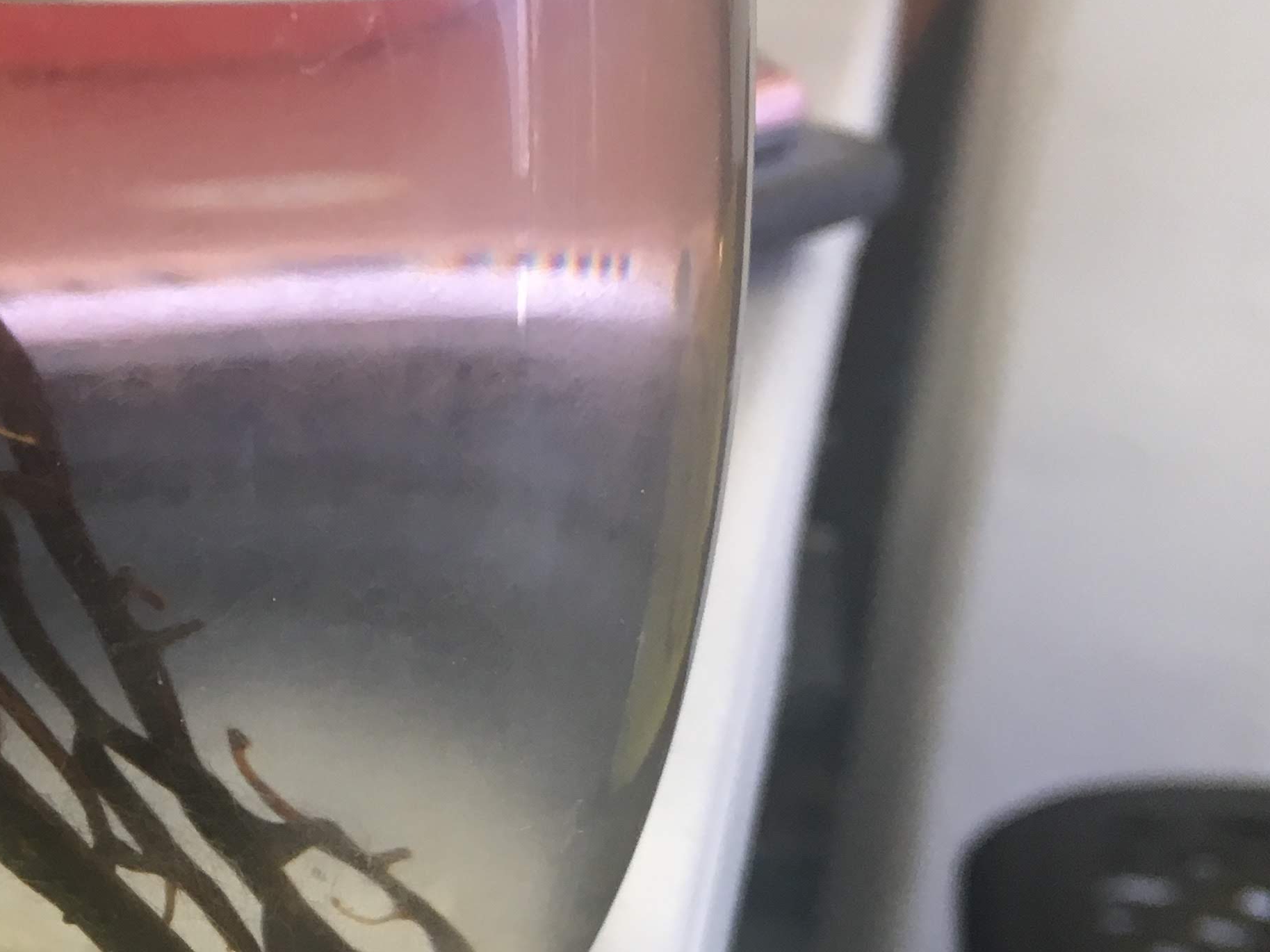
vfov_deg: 22.6
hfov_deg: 28.5
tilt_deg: -25.0
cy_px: 781
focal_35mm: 64
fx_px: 2348
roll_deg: +1.6
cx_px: 18
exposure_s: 1/30
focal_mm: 4.15
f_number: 2.2
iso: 64
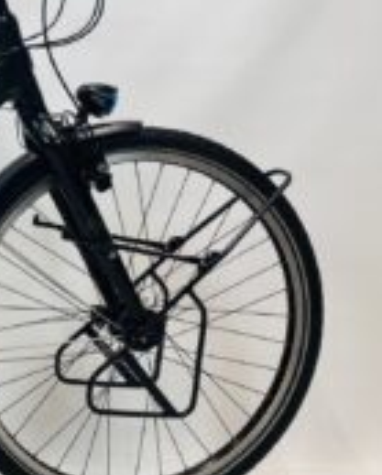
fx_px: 930
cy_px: 148
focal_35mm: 66
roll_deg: +0.1
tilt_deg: -3.9
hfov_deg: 20.3
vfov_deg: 28.4
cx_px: -170
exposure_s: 1/100
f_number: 1.8
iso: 40
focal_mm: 4.25
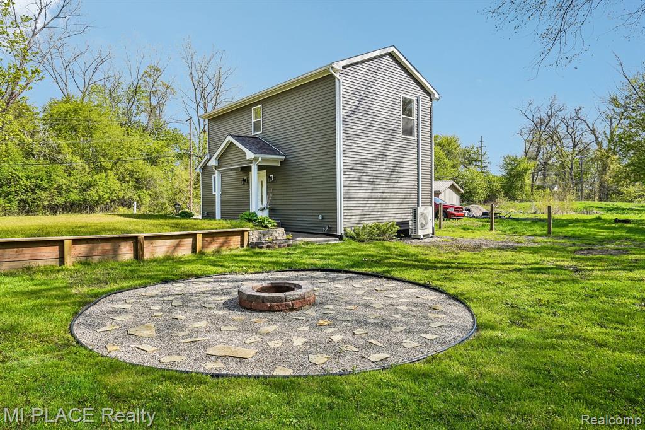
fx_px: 376
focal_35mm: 21
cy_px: 215
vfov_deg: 59.5
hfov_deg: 81.2
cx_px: 322
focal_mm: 21
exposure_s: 1/640
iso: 400
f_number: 8
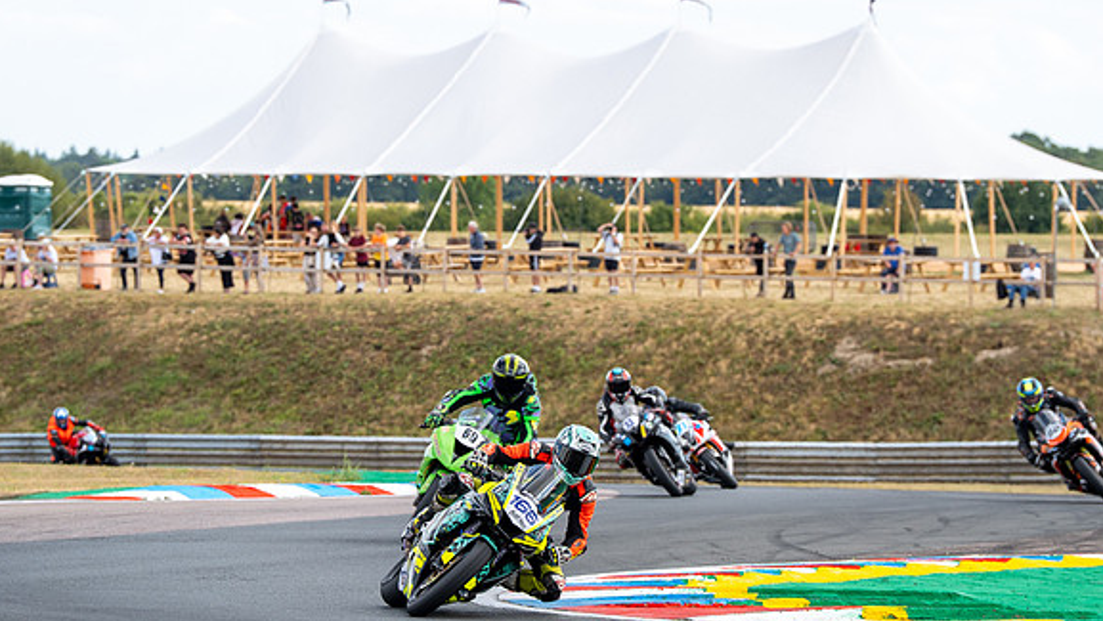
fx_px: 7285
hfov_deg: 8.7
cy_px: 281
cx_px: 511
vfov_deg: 4.9
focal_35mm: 249
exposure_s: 1/400
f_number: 6.3
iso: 125
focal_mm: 200
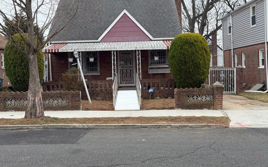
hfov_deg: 39.6
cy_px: 70
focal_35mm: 51
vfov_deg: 25.3
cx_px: 134
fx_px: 372
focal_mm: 6.76
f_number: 1.78
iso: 80
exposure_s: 1/1203
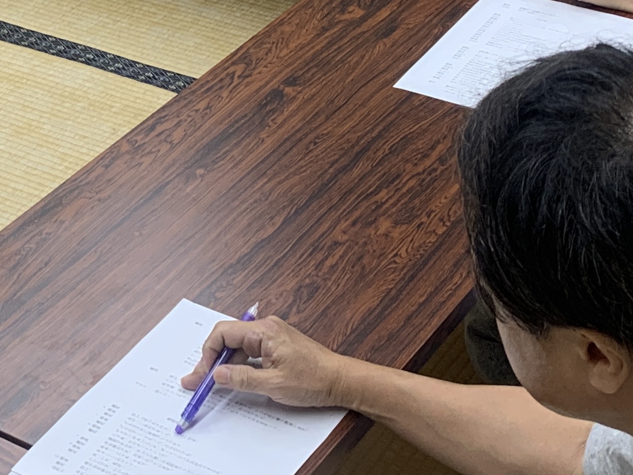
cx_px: 15
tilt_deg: -25.6
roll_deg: +2.1
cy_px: -28
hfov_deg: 19.1
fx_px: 1829
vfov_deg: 14.5
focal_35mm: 100
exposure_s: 1/50
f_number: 1.8
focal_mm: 4.25
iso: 64
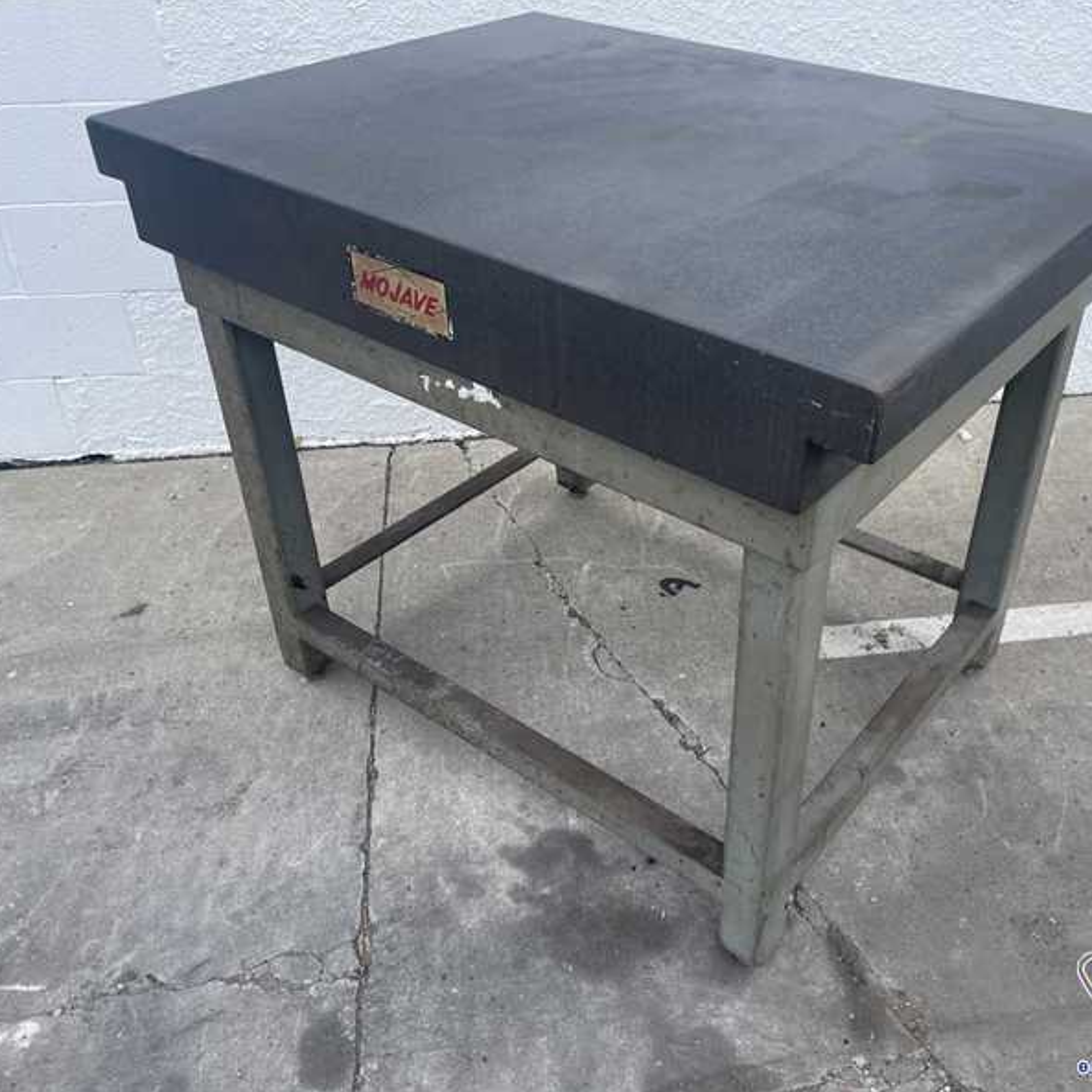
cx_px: 665
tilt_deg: -35.7
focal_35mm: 31
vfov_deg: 52.5
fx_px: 1106
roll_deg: +0.9
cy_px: 545
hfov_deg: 52.1
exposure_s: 1/779
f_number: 1.6
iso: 32
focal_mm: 4.2
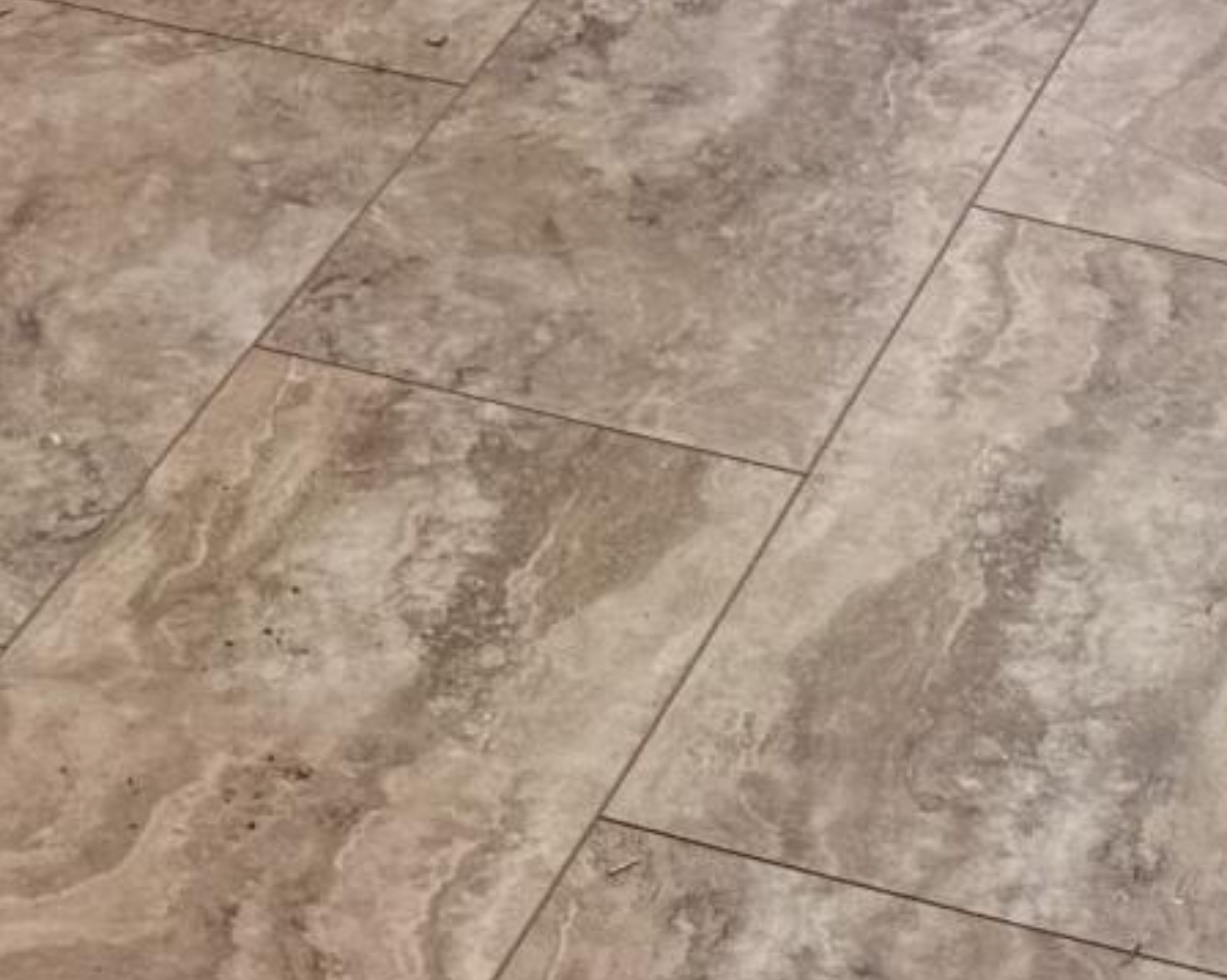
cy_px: -1705
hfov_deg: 12.3
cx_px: 551
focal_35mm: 157
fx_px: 5699
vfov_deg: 8.6
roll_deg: -2.4
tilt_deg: -10.2
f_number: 1.78
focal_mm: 6.76
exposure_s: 1/135
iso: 80
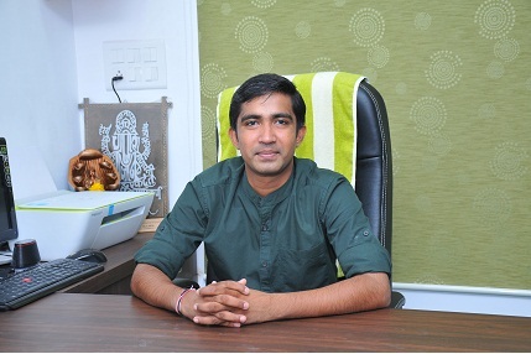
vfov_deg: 25.8
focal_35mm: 52
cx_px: 266
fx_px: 774
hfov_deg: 37.9
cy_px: 177
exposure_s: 1/125
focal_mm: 35
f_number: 4.2
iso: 400
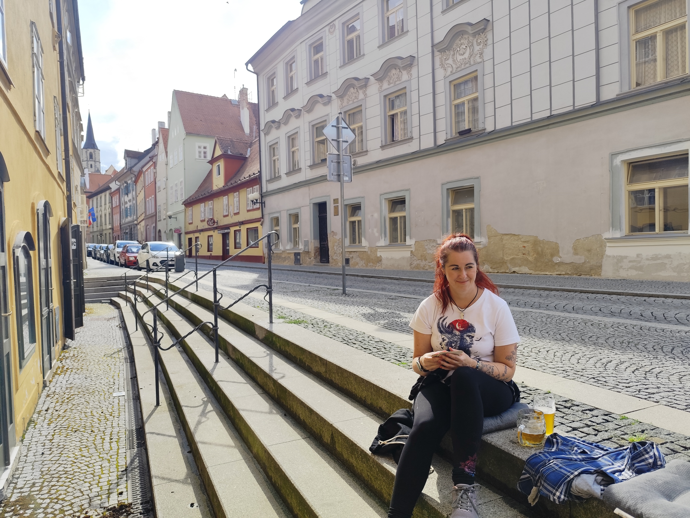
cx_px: 345
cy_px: 259
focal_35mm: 23
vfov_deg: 58.9
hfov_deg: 73.9
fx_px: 458
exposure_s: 1/847
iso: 50
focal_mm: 6.19
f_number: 1.65
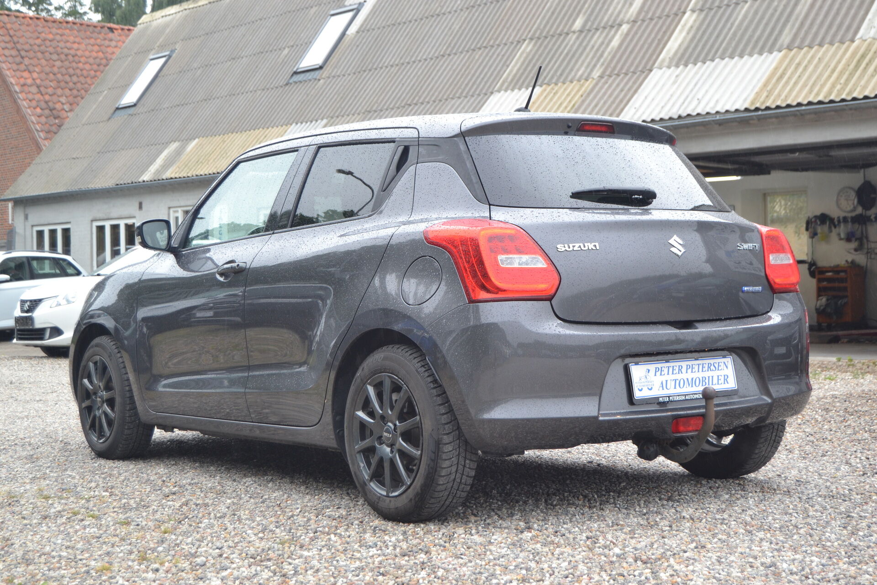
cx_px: 438
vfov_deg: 23.8
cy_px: 292
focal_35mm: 57
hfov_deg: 35.1
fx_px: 1388
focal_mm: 38
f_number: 5.6
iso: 400
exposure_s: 1/125
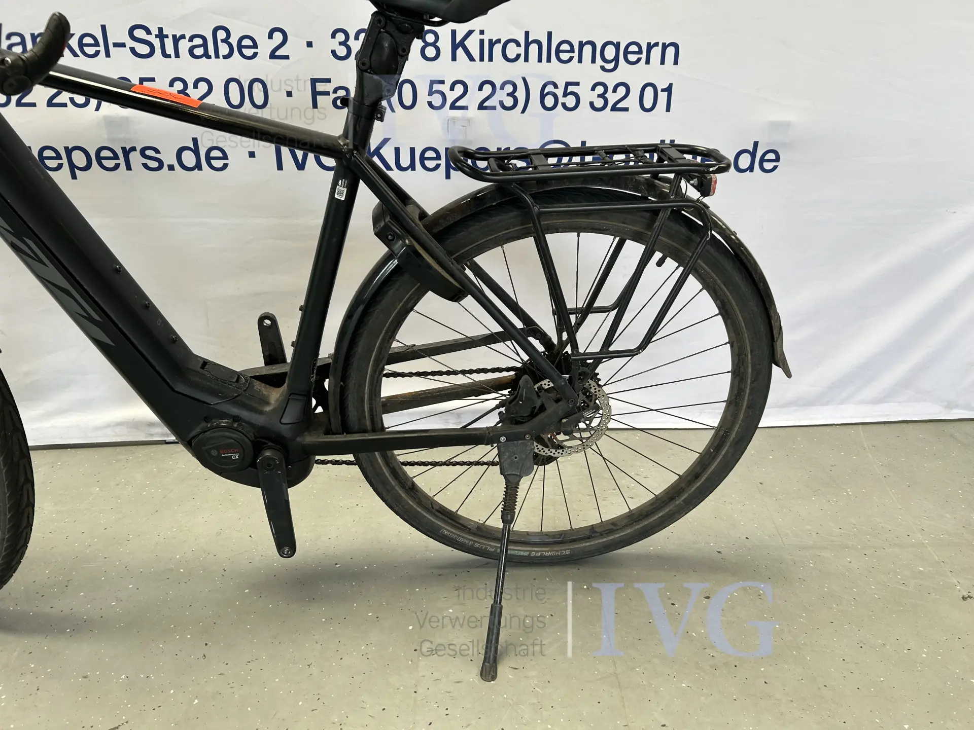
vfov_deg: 53.1
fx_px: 732
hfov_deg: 67.3
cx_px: 487
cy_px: 365
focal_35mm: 26
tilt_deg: -21.6
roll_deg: -0.7
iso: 40
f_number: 1.5
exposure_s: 1/121
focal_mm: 5.7
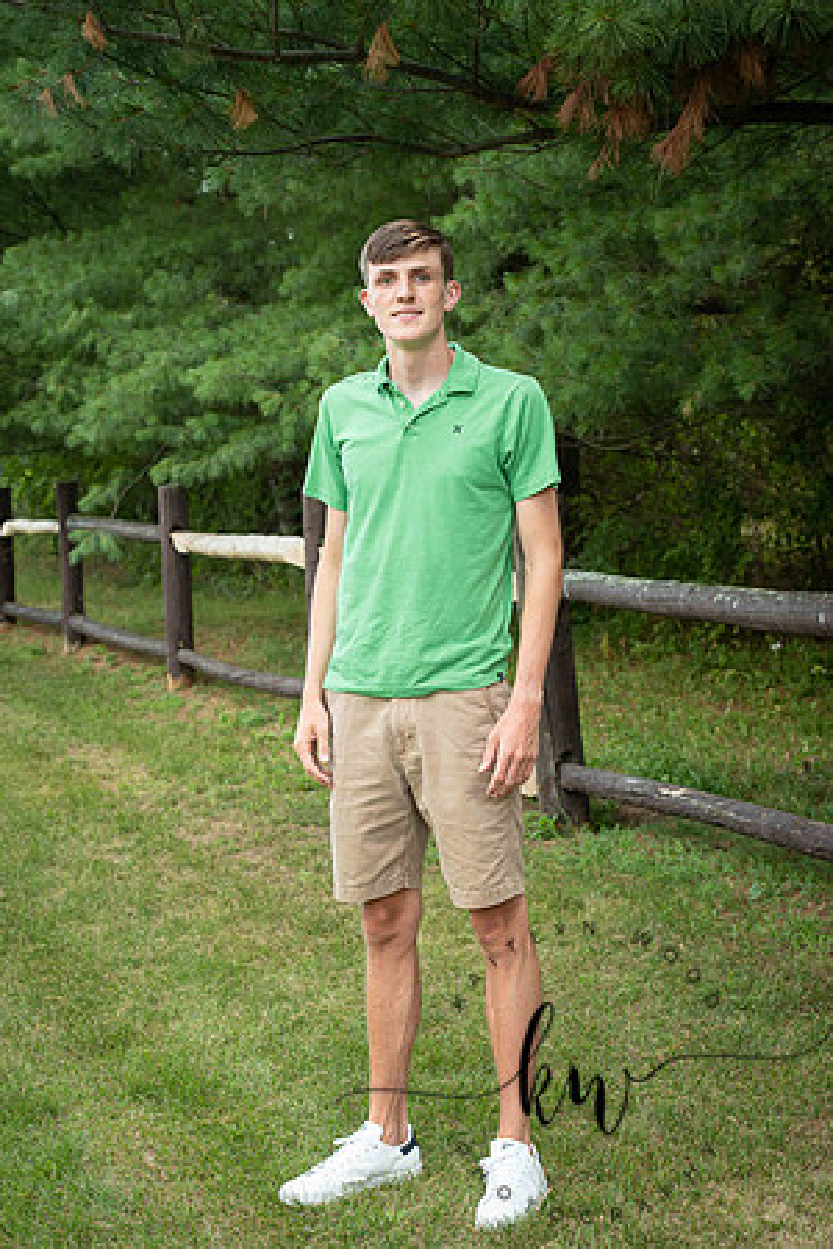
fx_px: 2429
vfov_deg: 28.8
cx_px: 416
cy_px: 624
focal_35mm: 70
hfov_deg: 19.5
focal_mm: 70
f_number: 6.3
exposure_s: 1/200
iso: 500
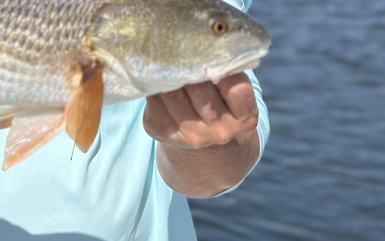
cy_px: -90
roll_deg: -3.3
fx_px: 1427
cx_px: -47
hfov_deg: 15.0
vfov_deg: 9.4
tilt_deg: -3.6
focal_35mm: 136
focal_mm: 6.86
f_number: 1.78
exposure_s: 1/9804
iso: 80
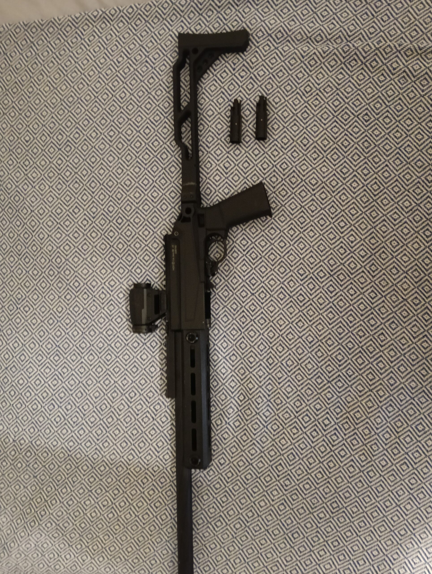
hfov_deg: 51.5
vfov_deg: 65.2
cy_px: 287
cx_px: 216
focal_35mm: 27
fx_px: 448
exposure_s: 1/14.3
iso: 1600
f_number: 1.8
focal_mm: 3.98
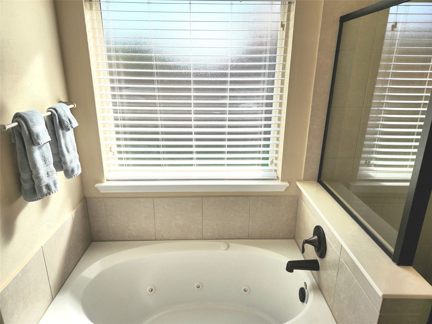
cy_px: 162
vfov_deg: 58.9
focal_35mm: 23
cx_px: 216
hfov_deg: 73.9
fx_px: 287
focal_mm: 5.4
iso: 20
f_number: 1.8
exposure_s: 1/714
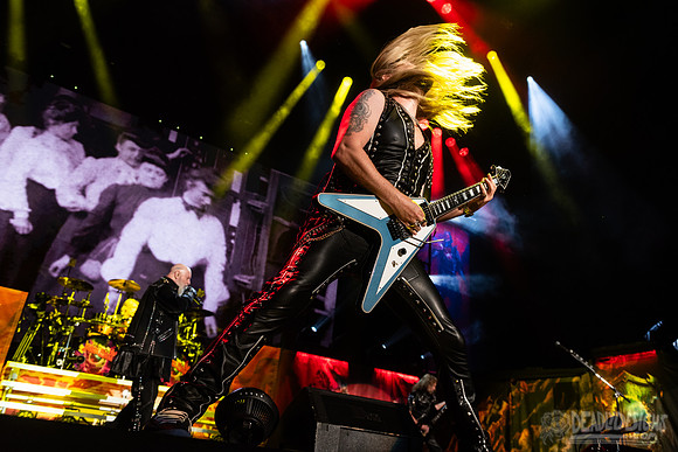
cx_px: 350
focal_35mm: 30
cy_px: 219
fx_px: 564
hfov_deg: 62.0
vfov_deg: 43.7
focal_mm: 29
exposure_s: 1/800
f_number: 4
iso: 1600
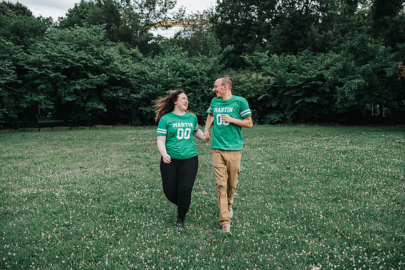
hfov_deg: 54.3
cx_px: 203
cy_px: 135
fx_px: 395
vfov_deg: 37.7
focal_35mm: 35
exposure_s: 1/1000
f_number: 3.2
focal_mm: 35
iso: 800
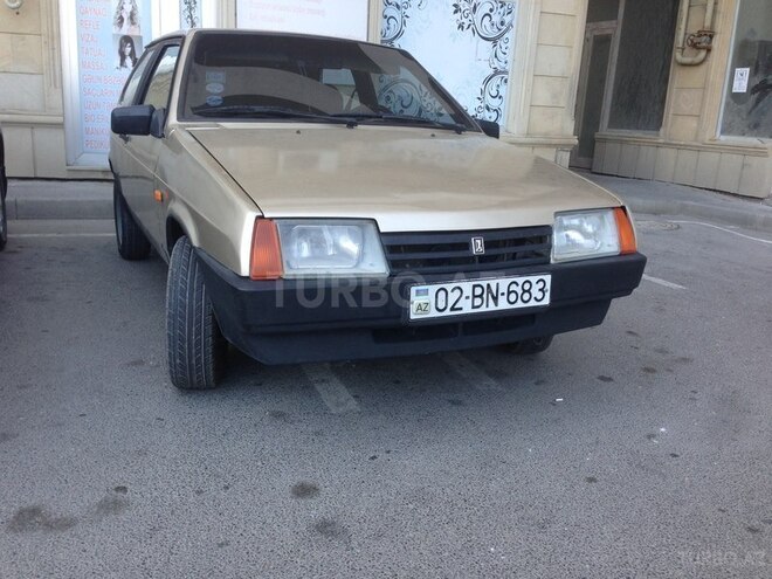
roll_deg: -3.1
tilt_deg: -12.5
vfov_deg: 42.9
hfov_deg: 55.4
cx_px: 386
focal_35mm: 33
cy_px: 290
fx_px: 736
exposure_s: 1/123
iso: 50
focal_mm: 4.12
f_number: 2.4
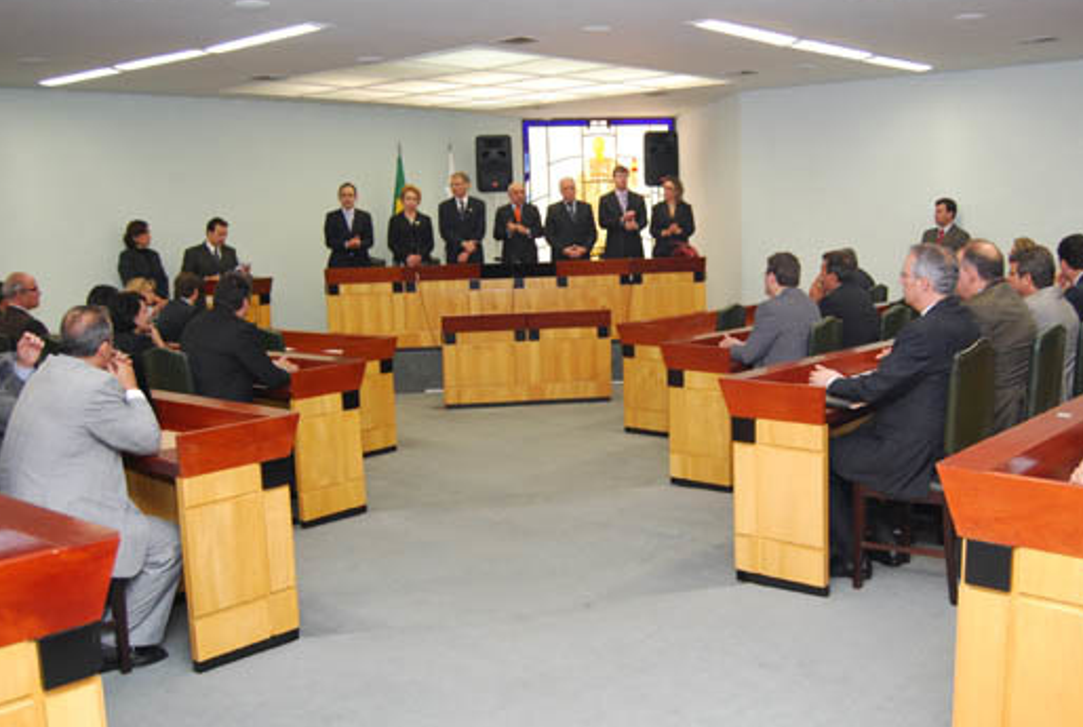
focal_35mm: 35
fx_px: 1055
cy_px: 375
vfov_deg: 38.0
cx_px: 615
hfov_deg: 54.2
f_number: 3.8
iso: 800
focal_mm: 20
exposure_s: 1/60
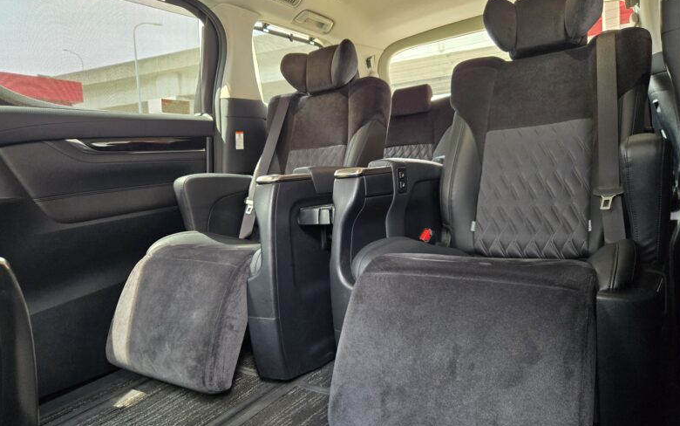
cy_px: 216
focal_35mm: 25
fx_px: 463
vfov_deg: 49.3
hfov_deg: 72.5
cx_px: 334
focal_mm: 5.4
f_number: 1.8
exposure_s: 1/100
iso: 500
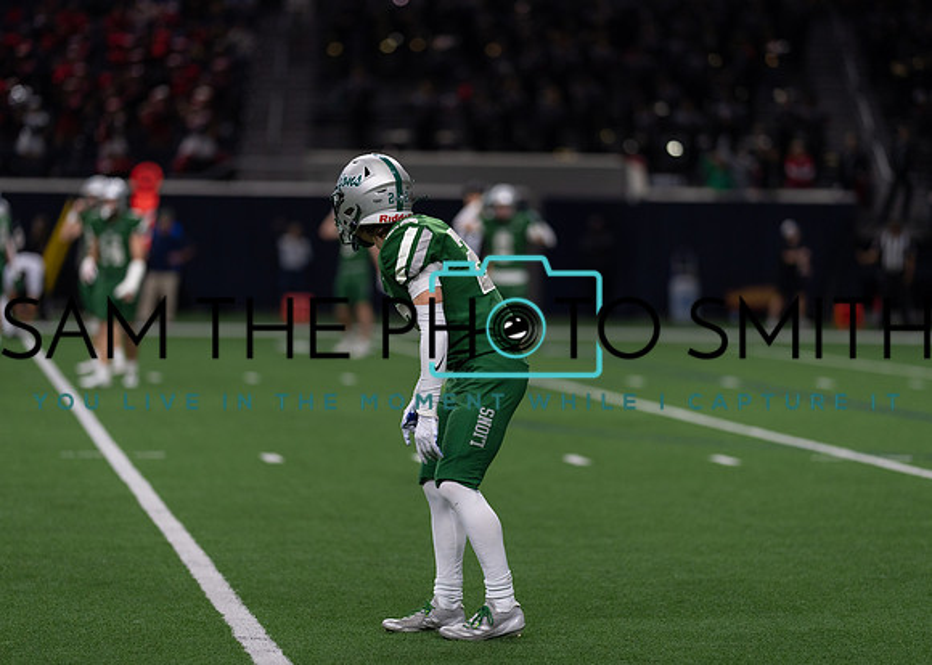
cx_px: 466
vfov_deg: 10.2
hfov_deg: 14.2
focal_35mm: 141
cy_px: 332
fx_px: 3743
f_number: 1.8
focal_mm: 135
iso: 1000
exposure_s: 1/1600
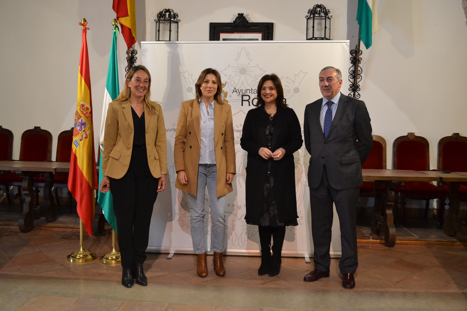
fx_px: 428
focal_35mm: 33
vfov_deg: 40.0
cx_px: 234
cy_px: 156
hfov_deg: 57.2
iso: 1600
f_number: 5
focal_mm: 22
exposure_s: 1/30
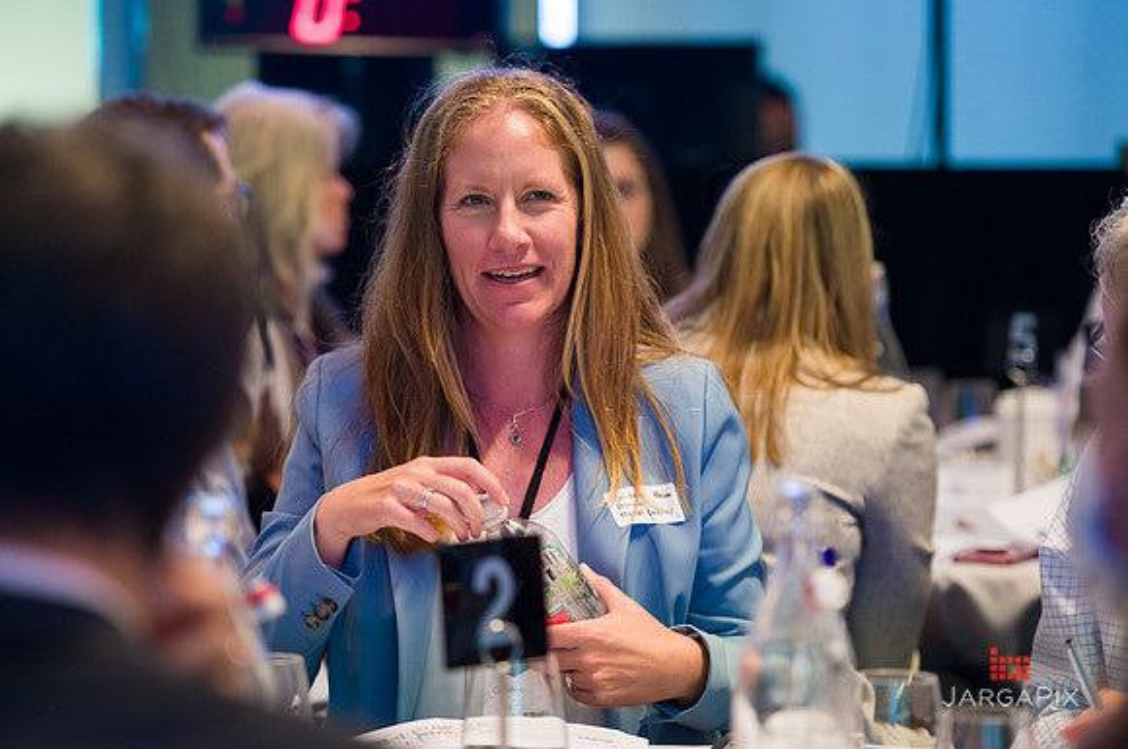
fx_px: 4391
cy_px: 375
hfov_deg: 14.6
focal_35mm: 140
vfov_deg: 9.7
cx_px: 564
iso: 3200
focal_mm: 140
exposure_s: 1/200
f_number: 3.2
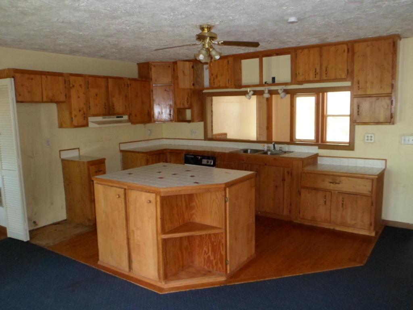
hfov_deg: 65.3
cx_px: 206
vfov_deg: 51.4
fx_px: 322
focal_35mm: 27
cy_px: 155
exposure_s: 1/45
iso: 320
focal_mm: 4.9
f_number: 3.3
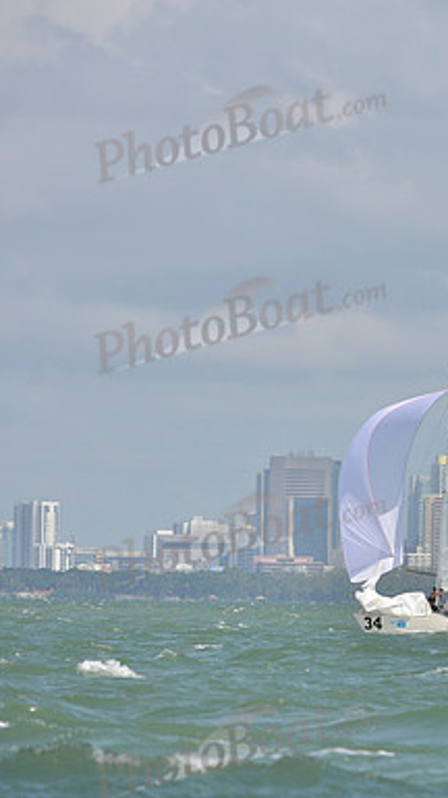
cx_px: 496
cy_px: 399
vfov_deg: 4.6
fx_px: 10030
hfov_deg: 2.6
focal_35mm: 474
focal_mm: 300
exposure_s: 1/1250
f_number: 8
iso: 280
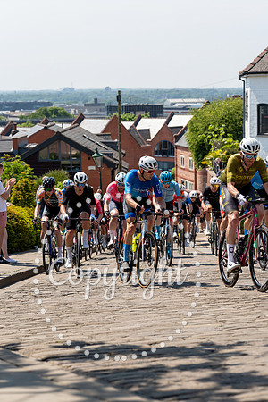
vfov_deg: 23.9
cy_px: 201
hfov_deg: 16.1
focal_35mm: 85
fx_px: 949
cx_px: 134
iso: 160
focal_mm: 85
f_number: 4.5
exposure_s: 1/800
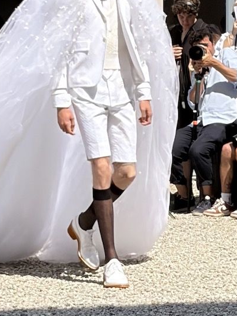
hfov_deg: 9.6
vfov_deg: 12.7
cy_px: 91
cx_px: 44
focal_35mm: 155
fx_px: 1414
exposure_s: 1/3831
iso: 32
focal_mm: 5.96
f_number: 1.6
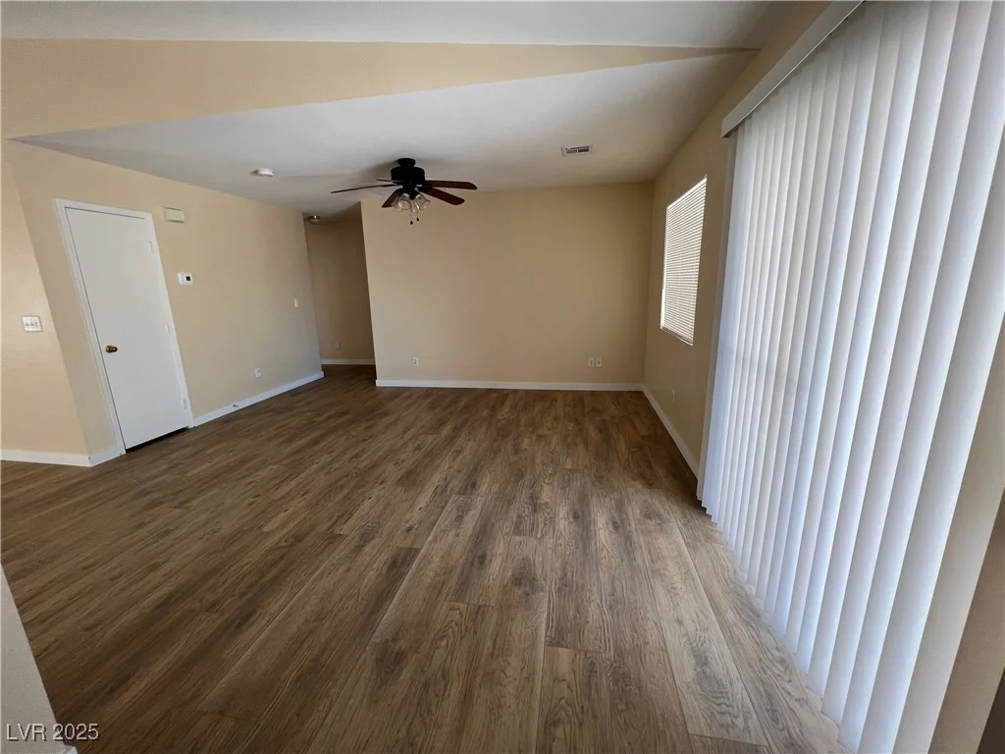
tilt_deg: -12.8
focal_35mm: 13
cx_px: 502
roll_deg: +1.7
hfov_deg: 106.2
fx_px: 377
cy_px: 377
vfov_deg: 89.9
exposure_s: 1/99
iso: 125
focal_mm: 1.57
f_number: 1.8
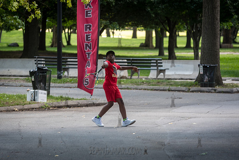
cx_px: 129
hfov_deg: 9.8
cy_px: 87
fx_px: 1393
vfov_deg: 6.6
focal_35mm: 210
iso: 200
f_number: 4.5
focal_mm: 170
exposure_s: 1/250
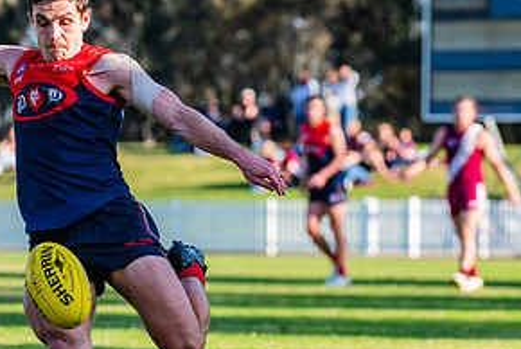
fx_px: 6374
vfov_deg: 3.1
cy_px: 192
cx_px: 78
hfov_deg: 4.7
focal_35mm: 440
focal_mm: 195
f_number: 6.3
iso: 800
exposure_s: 1/1600
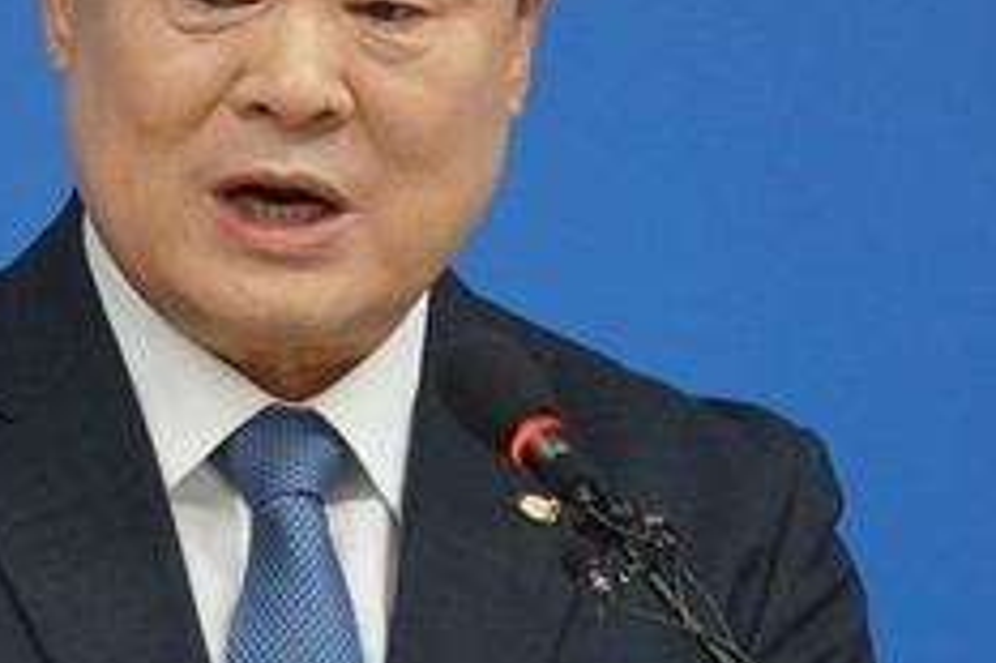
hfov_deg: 2.9
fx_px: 19556
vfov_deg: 1.9
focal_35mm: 707
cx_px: 261
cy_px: 327
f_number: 6.3
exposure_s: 1/320
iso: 6400
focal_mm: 175
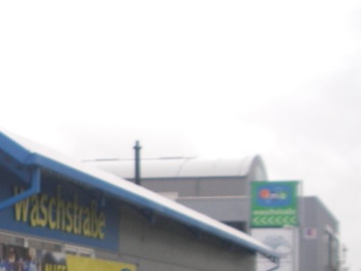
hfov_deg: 17.2
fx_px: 1137
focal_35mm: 109
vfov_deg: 13.3
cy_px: 303
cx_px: -80
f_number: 3.3
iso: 80
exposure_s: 1/250
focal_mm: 6.3
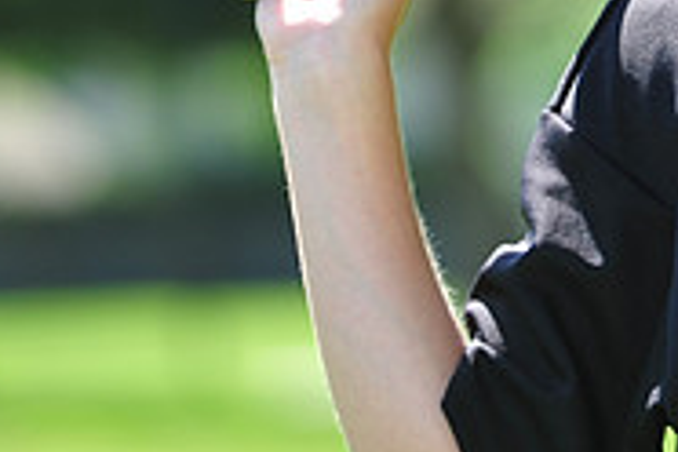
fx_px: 9698
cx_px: 835
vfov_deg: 2.7
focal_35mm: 515
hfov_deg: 4.0
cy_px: -175
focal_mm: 165
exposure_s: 1/400
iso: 200
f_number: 4.5
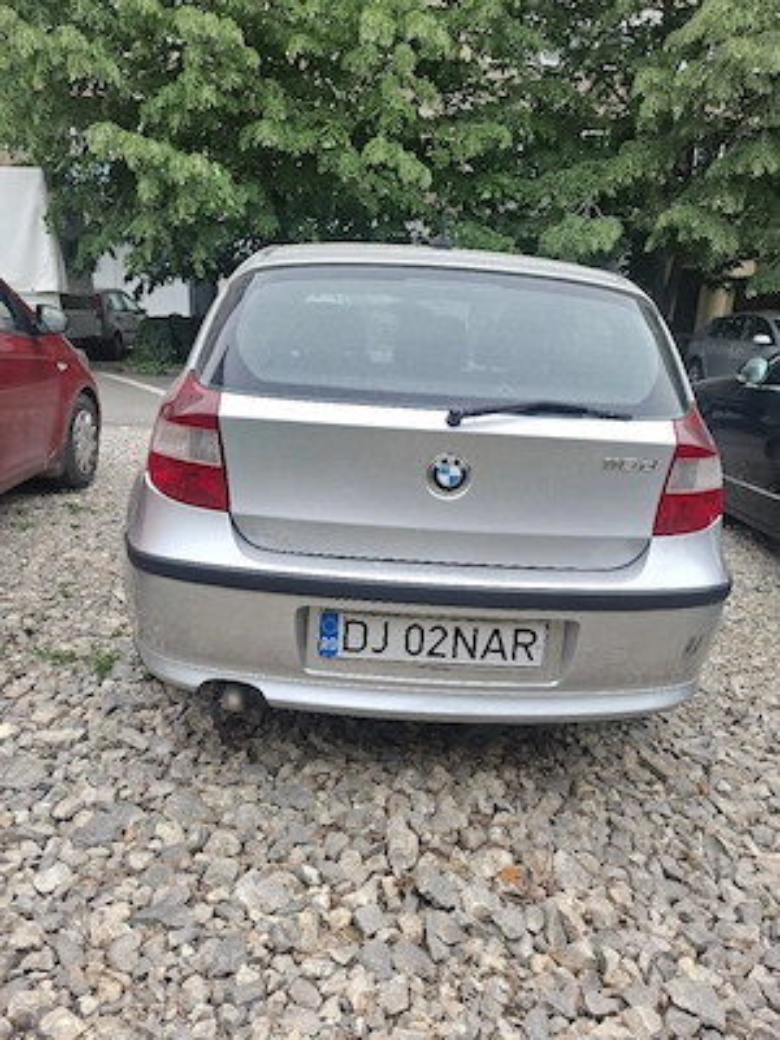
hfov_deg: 58.9
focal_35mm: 23
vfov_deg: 73.9
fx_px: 691
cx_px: 390
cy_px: 520
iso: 50
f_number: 1.8
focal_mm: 5.54
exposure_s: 1/500
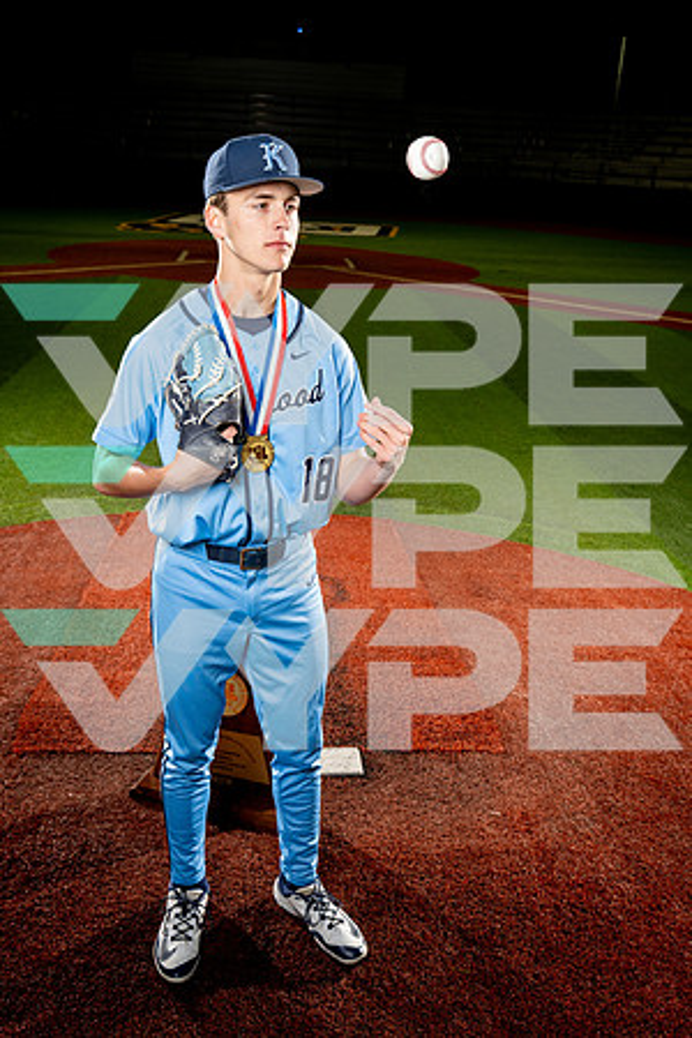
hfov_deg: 35.1
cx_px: 346
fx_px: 1096
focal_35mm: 38
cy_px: 519
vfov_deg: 50.7
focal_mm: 38
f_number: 5.6
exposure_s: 1/250
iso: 800
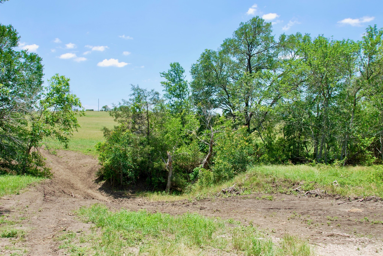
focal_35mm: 40
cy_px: 122
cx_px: 197
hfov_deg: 48.9
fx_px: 421
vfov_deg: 33.9
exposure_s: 1/200
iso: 100
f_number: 7.1
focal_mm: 25
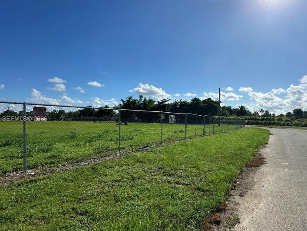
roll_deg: -1.4
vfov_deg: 68.7
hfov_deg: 84.1
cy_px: 119
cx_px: 175
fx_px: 169
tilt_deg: -0.7
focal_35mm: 19
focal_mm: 2.22
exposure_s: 1/3731
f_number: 2.2
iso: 50
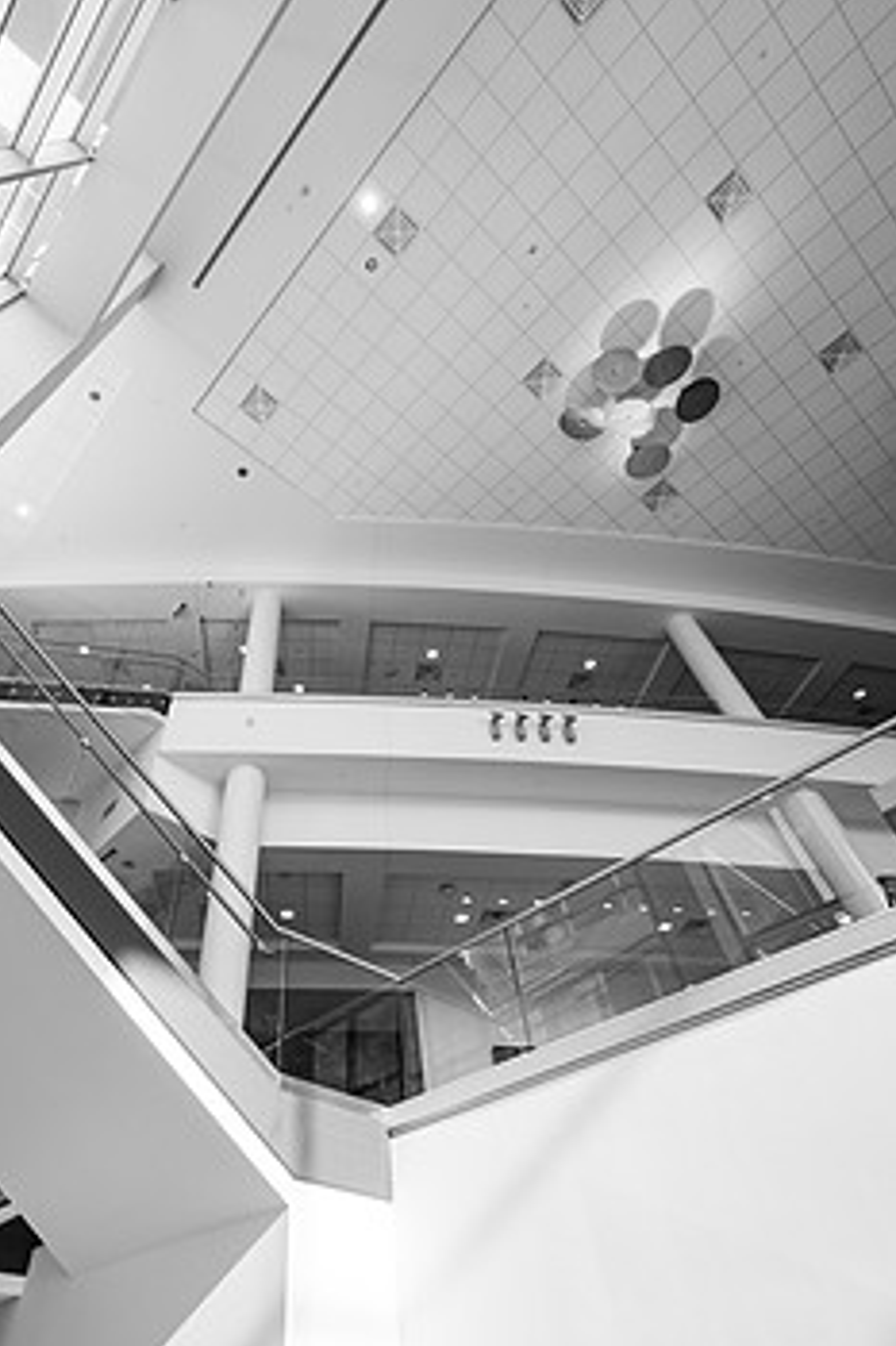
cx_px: 327
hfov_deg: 66.2
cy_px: 619
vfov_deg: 89.8
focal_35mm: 18
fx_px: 673
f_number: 9
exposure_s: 1/200
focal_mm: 14
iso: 200
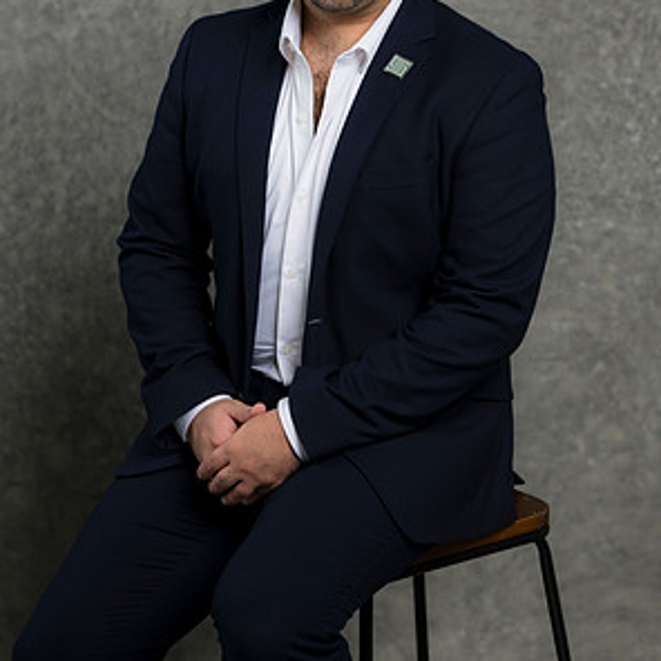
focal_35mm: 110
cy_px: 188
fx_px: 2376
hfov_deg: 15.8
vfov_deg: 15.8
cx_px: 333
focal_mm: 85
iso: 125
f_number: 5
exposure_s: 1/200
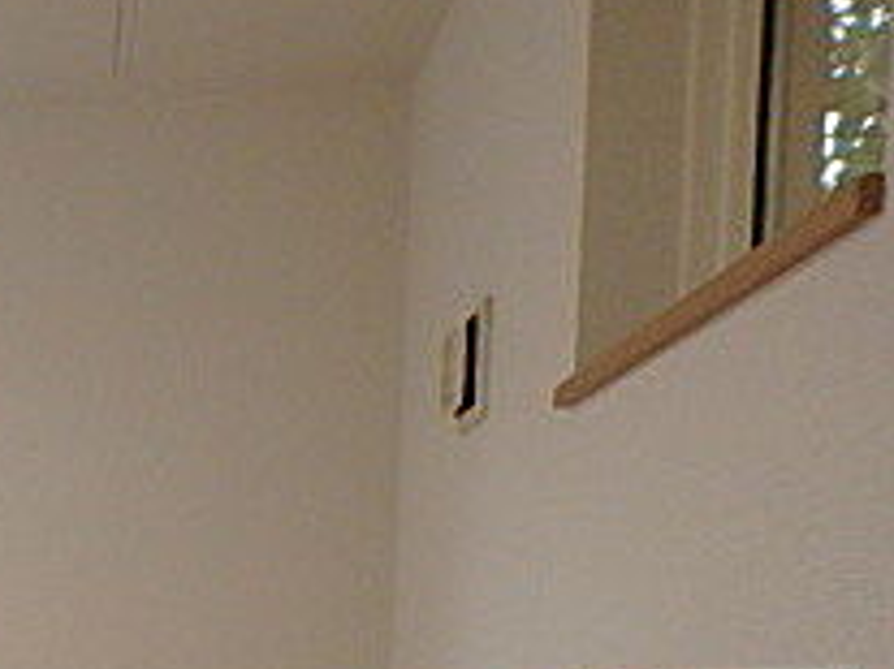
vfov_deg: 20.3
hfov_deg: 24.1
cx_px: -410
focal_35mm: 65
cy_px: 906
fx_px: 1678
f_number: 3.5
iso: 200
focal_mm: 3.7
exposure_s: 1/50
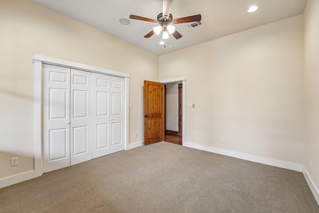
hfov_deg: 104.3
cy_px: 106
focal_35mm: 14
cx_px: 160
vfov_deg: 81.2
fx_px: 124
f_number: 8
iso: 400
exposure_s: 1/15
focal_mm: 14
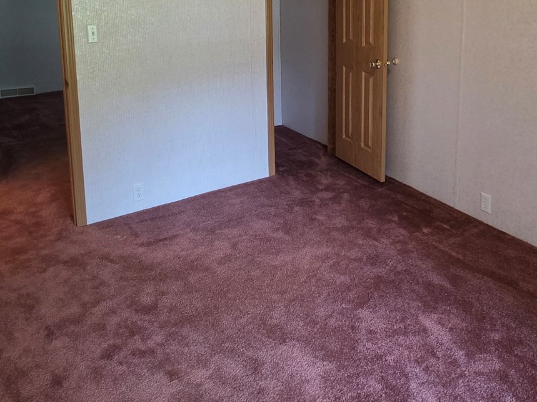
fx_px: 481
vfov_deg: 41.7
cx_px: 320
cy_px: 38
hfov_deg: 57.9
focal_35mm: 31
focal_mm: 2.2
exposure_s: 1/120
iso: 200
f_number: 1.9
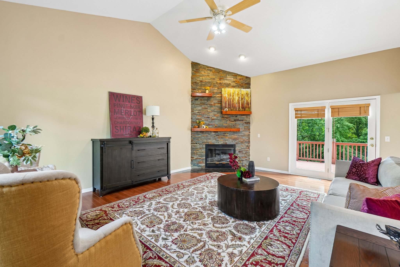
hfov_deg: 100.4
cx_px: 200
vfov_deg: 77.3
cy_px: 134
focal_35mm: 15
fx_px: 167
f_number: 8
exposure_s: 1/8
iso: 400
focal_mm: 10
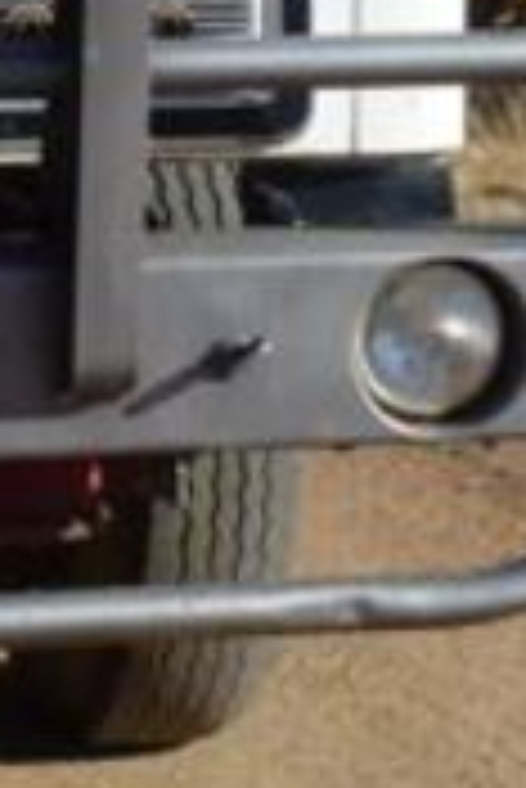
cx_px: -436
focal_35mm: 171
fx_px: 3740
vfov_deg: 11.8
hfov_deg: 7.8
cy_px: -158
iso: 100
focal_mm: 6.4
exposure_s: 1/1000
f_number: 4
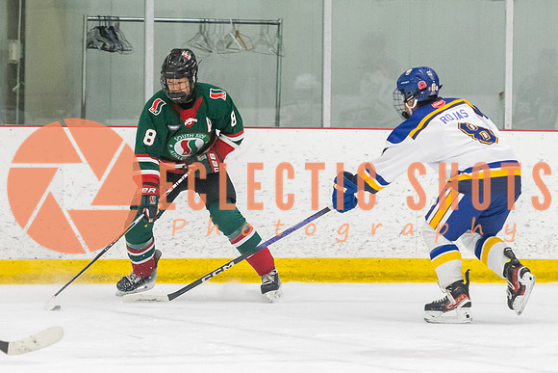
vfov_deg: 4.8
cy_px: 261
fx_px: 4446
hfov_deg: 7.2
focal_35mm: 287
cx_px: 221
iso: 4000
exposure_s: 1/800
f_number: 2.8
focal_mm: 122
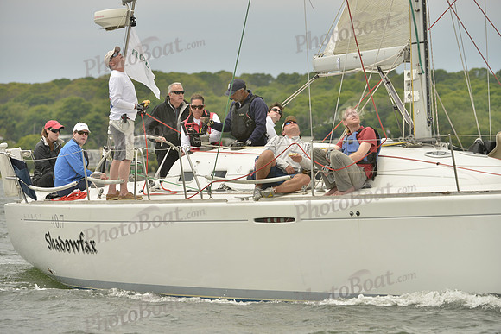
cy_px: 167
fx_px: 3341
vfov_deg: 5.7
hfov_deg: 8.6
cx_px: 250
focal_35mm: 240
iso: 400
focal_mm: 240
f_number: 6.3
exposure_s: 1/1000
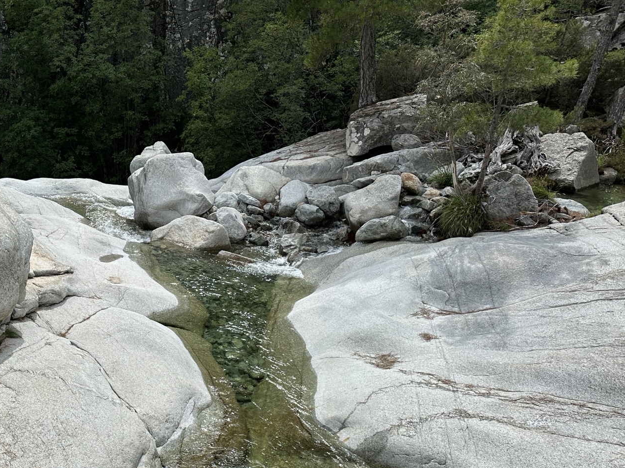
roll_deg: -2.3
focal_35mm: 38
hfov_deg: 46.6
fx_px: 686
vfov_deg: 37.0
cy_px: 335
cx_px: 133
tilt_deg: -24.2
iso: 80
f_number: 1.78
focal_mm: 6.86
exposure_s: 1/3861
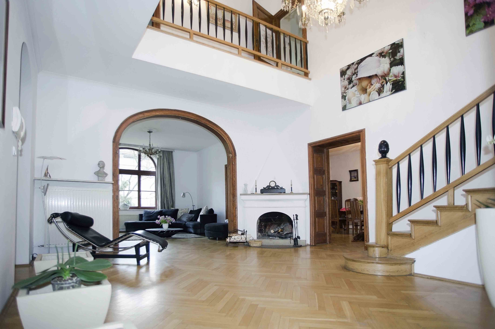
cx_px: 248
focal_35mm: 20
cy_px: 164
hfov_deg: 84.0
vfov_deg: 61.9
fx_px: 275
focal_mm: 20
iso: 1000
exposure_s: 1/100
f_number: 2.8
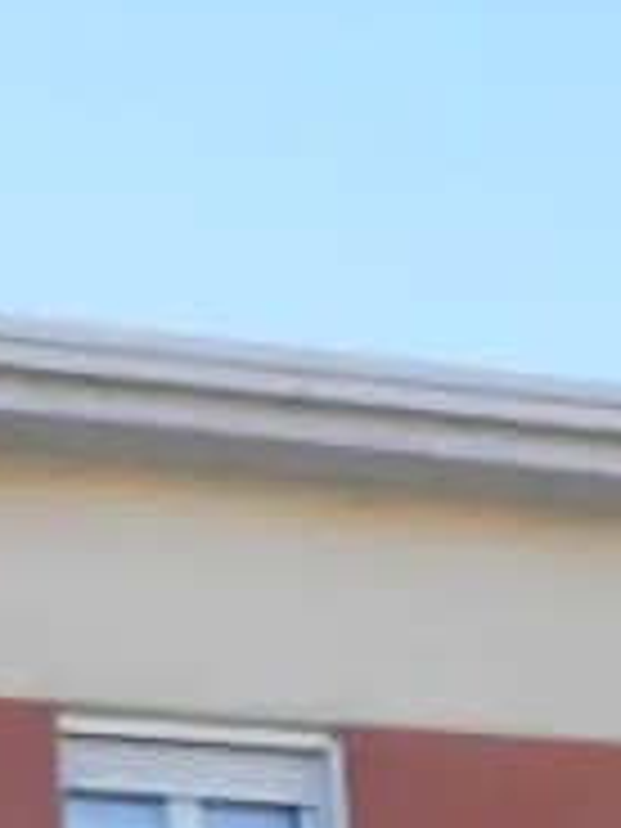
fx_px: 3588
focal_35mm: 150
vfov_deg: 12.4
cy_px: 1310
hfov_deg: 9.1
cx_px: -742
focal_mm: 4.8
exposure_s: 1/250
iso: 80
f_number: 3.3
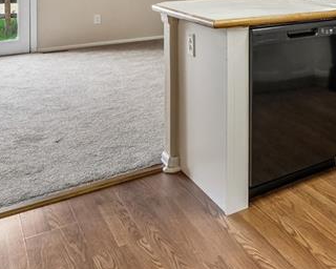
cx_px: 329
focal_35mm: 45
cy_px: -50
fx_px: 447
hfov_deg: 37.2
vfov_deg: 29.1
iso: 640
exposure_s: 1/20
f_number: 9
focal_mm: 10
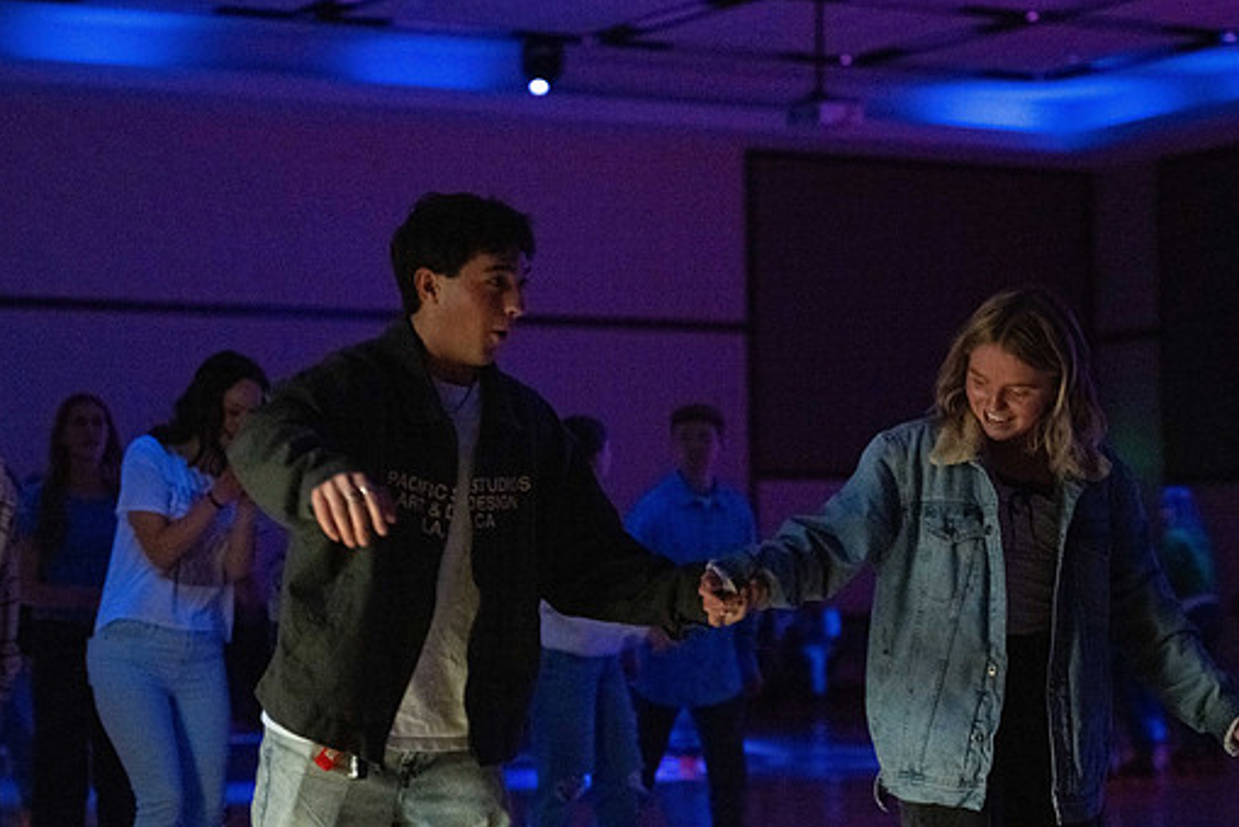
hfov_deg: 20.4
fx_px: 3443
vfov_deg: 13.7
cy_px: 443
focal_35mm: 100
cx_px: 609
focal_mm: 82
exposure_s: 1/125
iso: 6400
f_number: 2.8
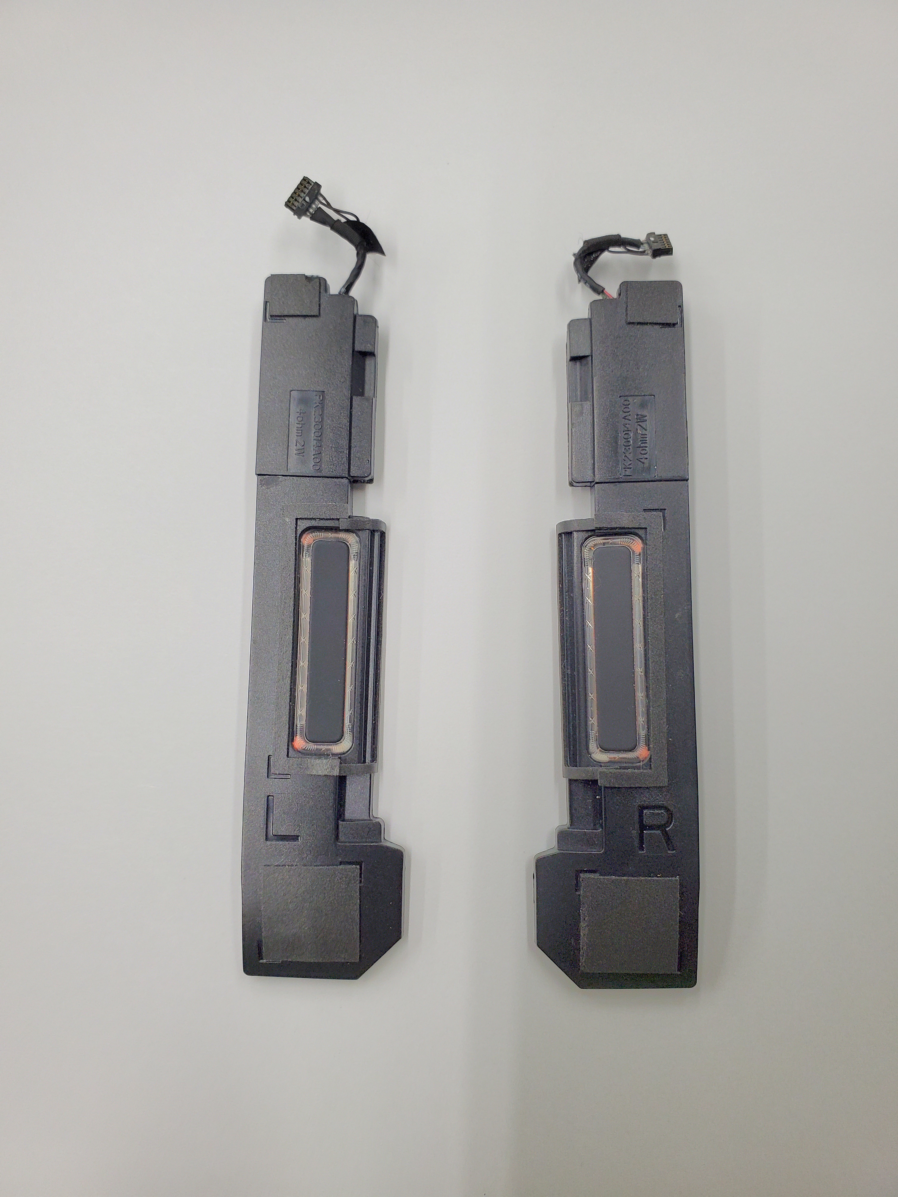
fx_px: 899
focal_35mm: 26
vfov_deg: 67.3
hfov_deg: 53.1
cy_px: 598
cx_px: 449
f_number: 2.4
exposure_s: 1/120
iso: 125
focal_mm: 4.3
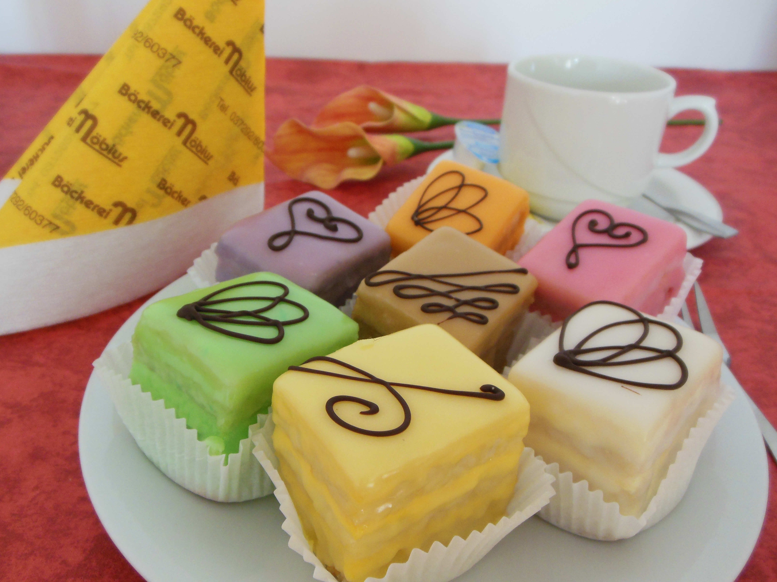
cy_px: 291
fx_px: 651
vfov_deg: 48.2
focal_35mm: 29
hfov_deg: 61.7
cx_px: 388
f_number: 3.3
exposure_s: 1/25
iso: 400
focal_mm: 5.2
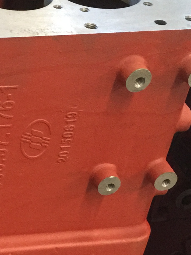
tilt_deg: -41.3
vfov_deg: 19.2
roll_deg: -2.1
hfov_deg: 13.7
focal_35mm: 100
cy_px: 236
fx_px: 736
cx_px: -111
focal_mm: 4.15
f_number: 2.2
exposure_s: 1/15
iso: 125
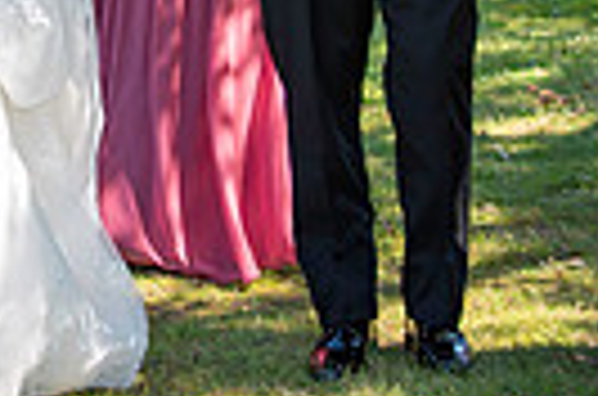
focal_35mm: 153
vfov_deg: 8.7
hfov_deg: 13.2
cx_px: -85
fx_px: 2535
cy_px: -184
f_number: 3.2
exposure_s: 1/800
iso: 250
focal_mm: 35
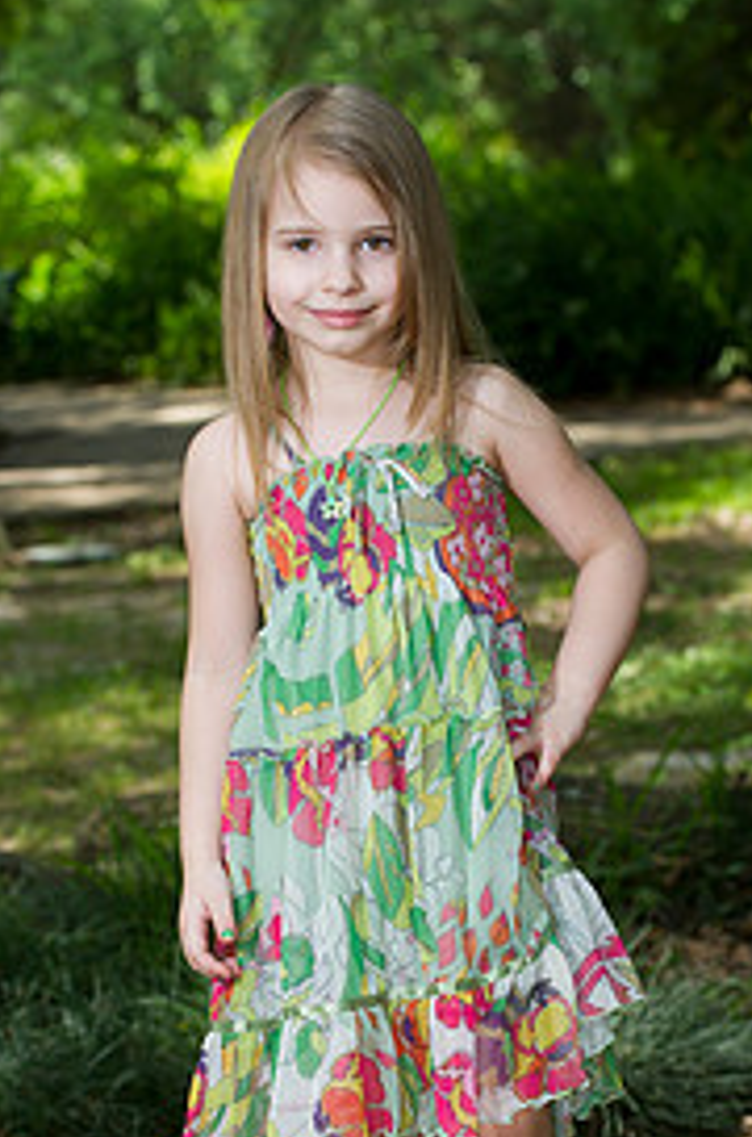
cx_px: 345
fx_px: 5322
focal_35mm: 169
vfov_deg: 12.2
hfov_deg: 8.1
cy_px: 832
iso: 200
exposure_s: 1/125
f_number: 5.6
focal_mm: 102
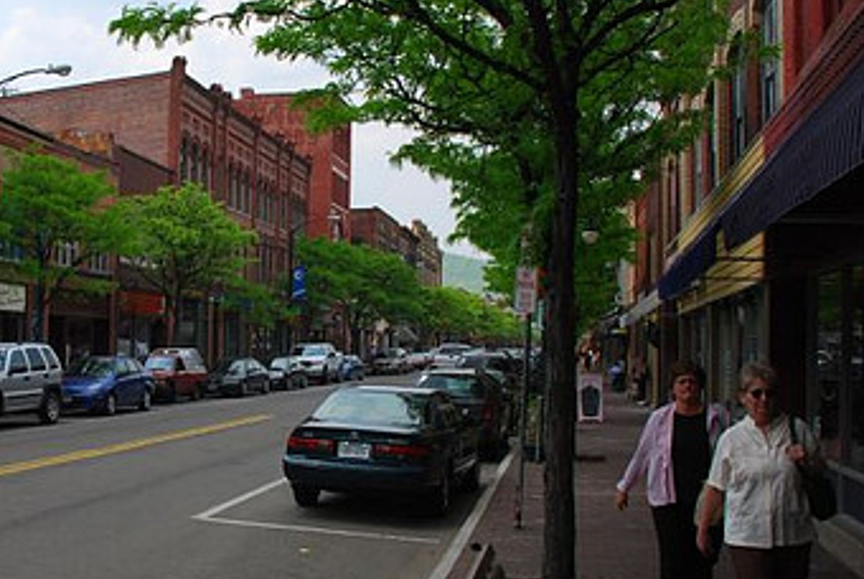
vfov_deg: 29.3
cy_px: 314
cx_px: 234
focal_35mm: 46
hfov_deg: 41.6
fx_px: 1106
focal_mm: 18
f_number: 7.1
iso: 100
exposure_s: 1/200
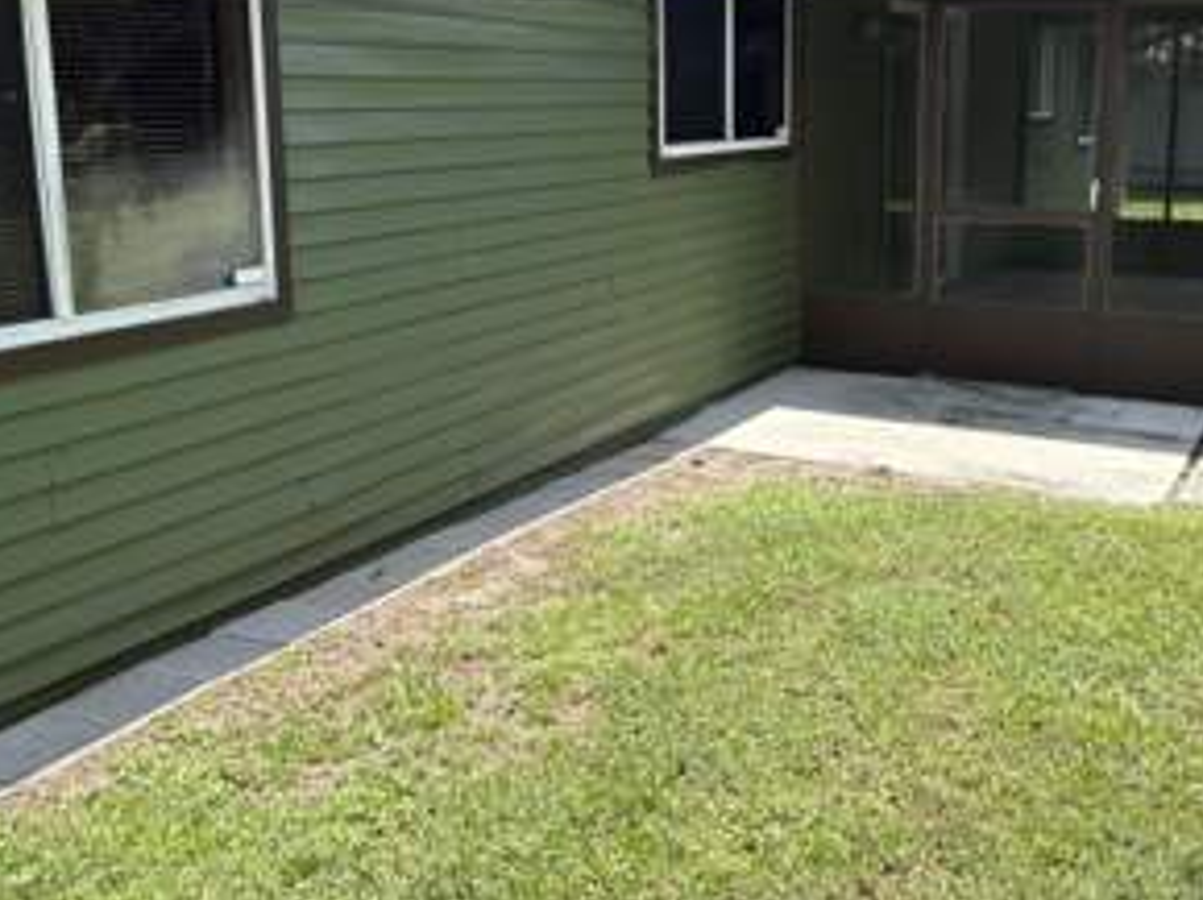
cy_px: 359
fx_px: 1493
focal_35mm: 43
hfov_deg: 43.2
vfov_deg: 33.4
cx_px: 813
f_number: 1.6
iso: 50
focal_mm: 5.96
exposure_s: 1/1751
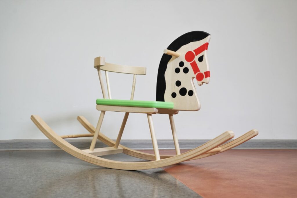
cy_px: 99
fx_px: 305
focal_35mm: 37
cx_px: 148
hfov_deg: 51.9
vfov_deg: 36.0
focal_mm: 37
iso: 100
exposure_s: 1/20
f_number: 5.6
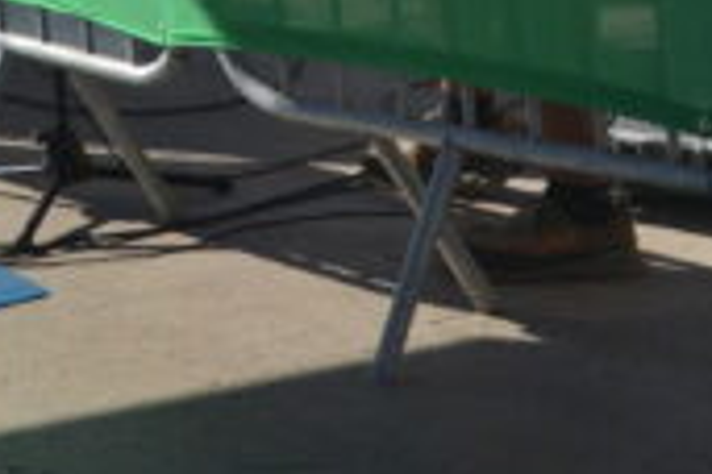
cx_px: -591
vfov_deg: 7.2
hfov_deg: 10.7
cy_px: -622
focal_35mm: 180
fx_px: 3560
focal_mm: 20
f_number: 6.3
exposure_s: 1/1600
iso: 400
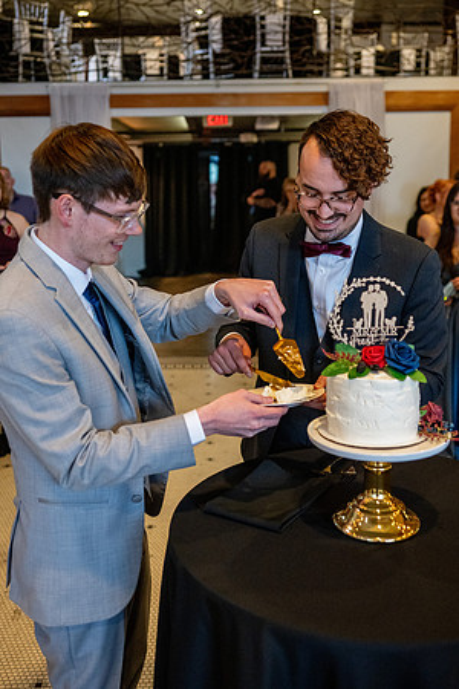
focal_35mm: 30
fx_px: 574
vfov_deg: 61.9
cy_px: 344
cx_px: 230
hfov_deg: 43.6
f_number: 2.8
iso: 5000
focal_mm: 30
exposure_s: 1/200
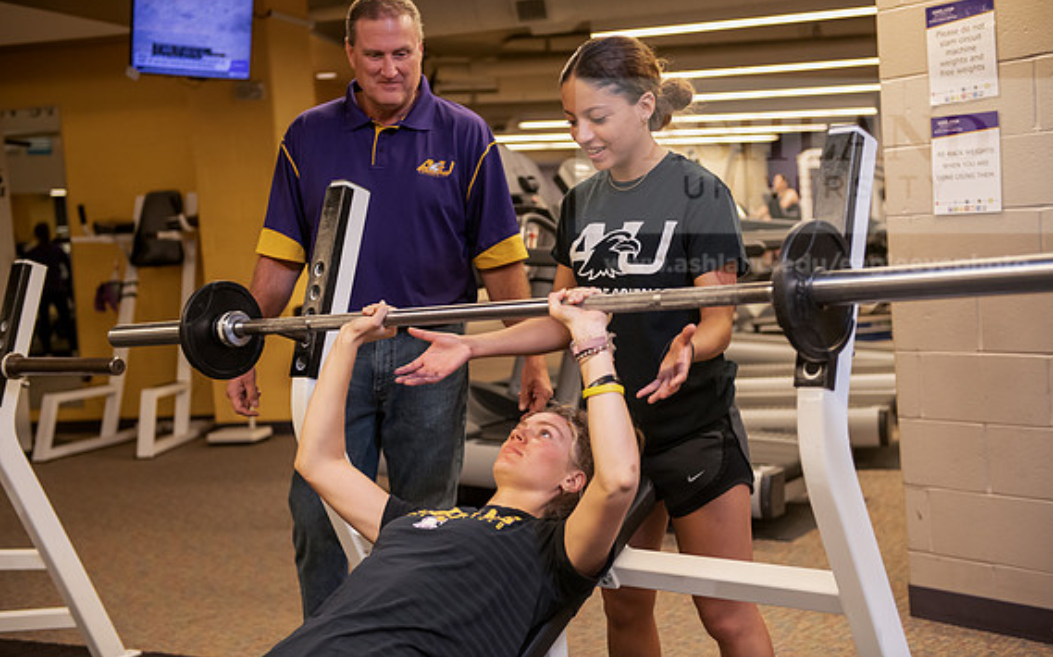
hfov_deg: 38.9
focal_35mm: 52
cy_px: 303
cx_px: 520
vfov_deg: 24.8
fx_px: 1492
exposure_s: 1/200
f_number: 3.2
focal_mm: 50
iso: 1000
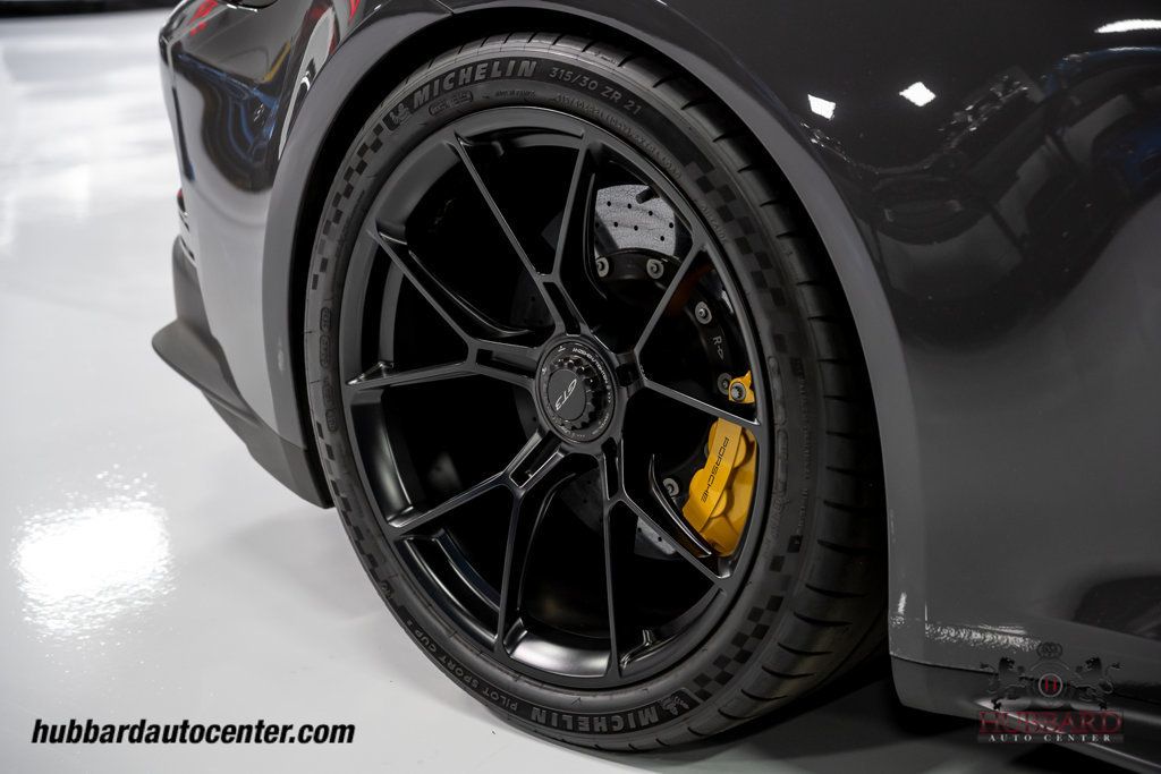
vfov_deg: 19.5
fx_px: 2258
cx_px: 580
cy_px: 387
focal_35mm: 70
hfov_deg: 28.8
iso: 800
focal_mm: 70
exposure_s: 1/60
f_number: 4
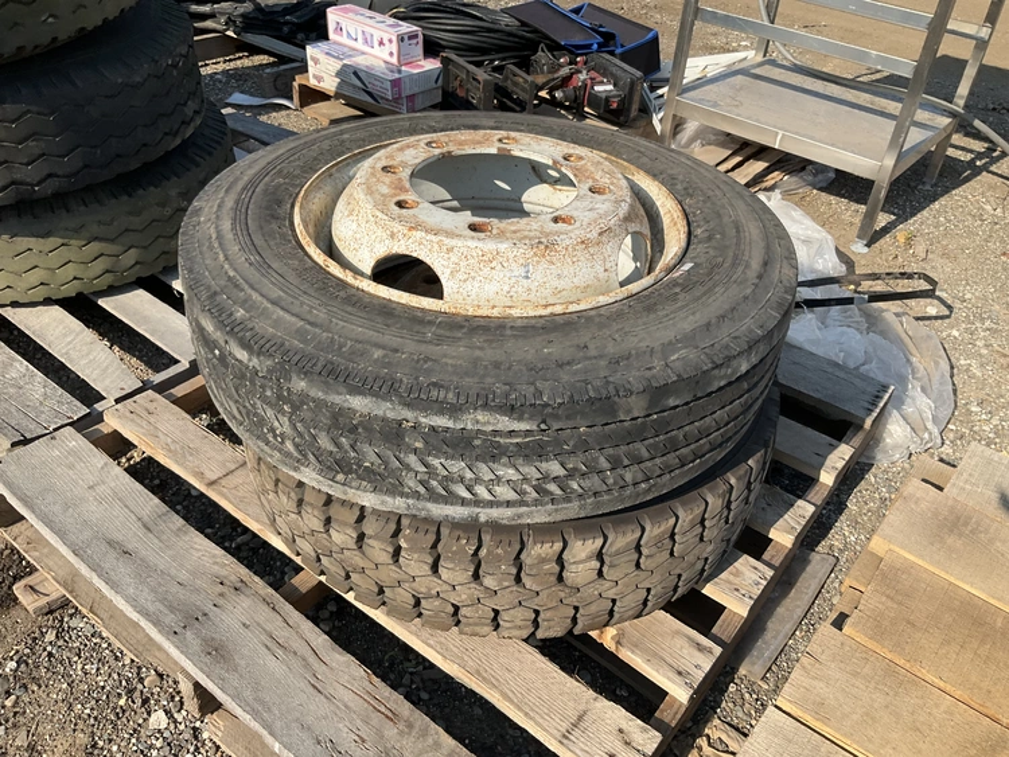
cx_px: 504
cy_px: 378
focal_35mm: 29
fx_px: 846
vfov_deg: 48.3
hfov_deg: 61.6
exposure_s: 1/1279
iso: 25
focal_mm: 3
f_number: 1.8
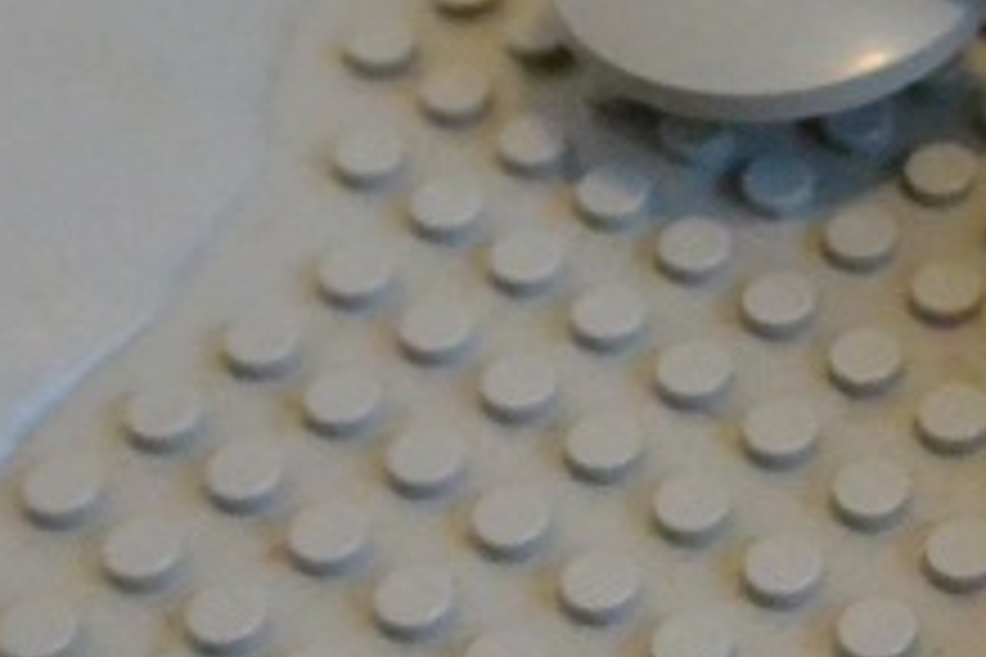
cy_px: 151
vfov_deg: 11.7
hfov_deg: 15.7
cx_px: 1598
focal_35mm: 117
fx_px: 3204
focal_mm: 12.2
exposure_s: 1/125
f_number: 3.8
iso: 2800
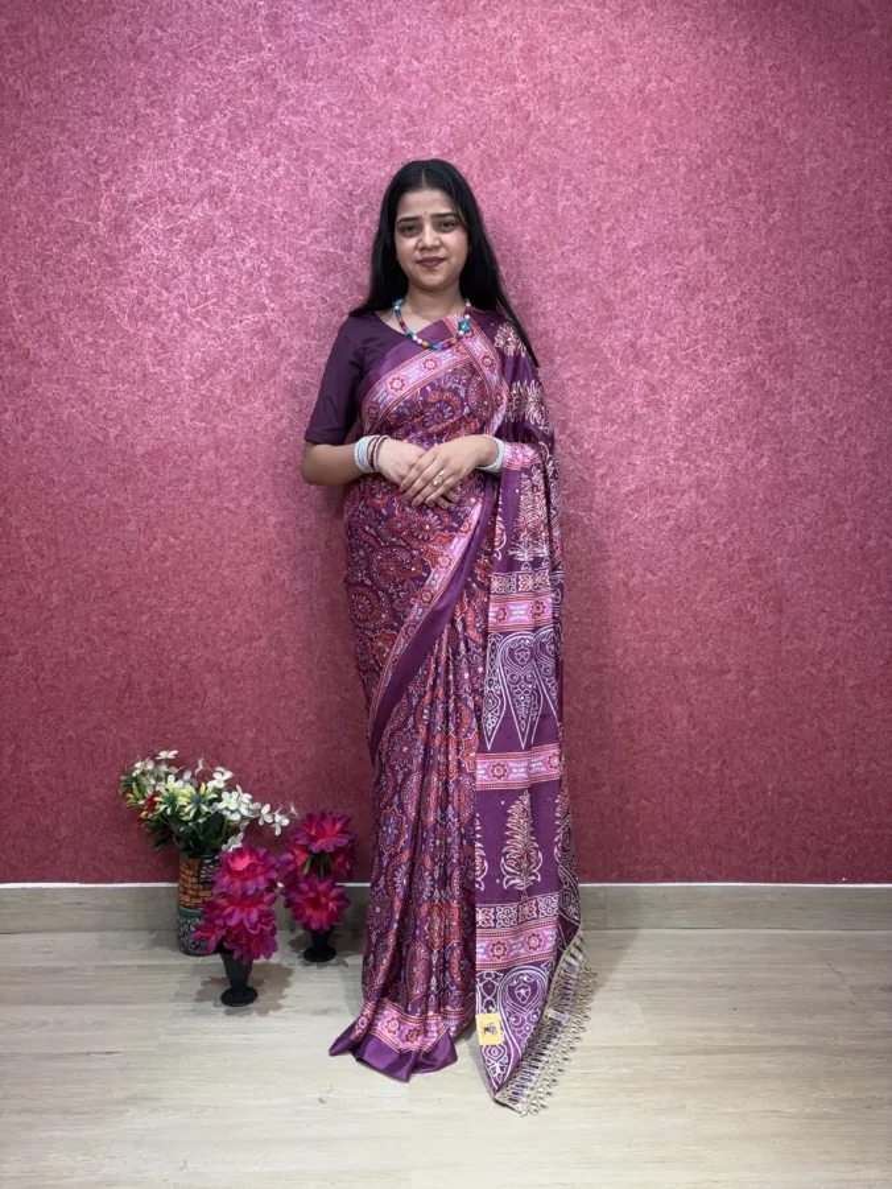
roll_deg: -0.8
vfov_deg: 67.3
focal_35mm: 26
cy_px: 594
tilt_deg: -5.6
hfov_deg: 53.1
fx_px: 893
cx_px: 446
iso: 32
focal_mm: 5.96
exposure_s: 1/132
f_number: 1.6
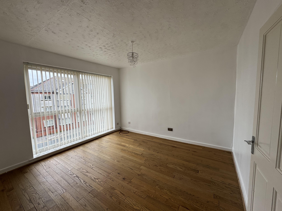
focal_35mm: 14
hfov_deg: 102.1
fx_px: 114
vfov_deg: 85.7
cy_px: 106
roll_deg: +1.8
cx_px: 141
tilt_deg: -4.0
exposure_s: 1/384
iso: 40
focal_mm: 2.22
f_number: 2.2
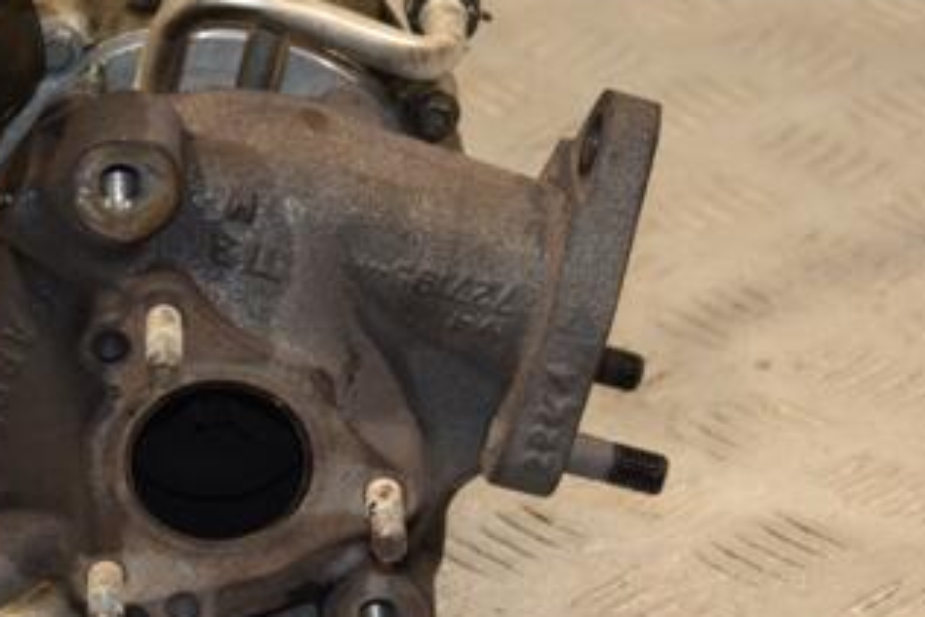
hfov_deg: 10.9
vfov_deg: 7.3
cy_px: 304
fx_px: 4833
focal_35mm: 188
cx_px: 325
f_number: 5.3
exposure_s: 1/200
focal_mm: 66
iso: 800
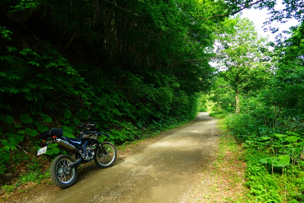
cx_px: 152
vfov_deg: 53.2
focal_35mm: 24
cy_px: 102
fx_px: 203
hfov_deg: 73.7
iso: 125
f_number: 4
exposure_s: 1/60
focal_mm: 24
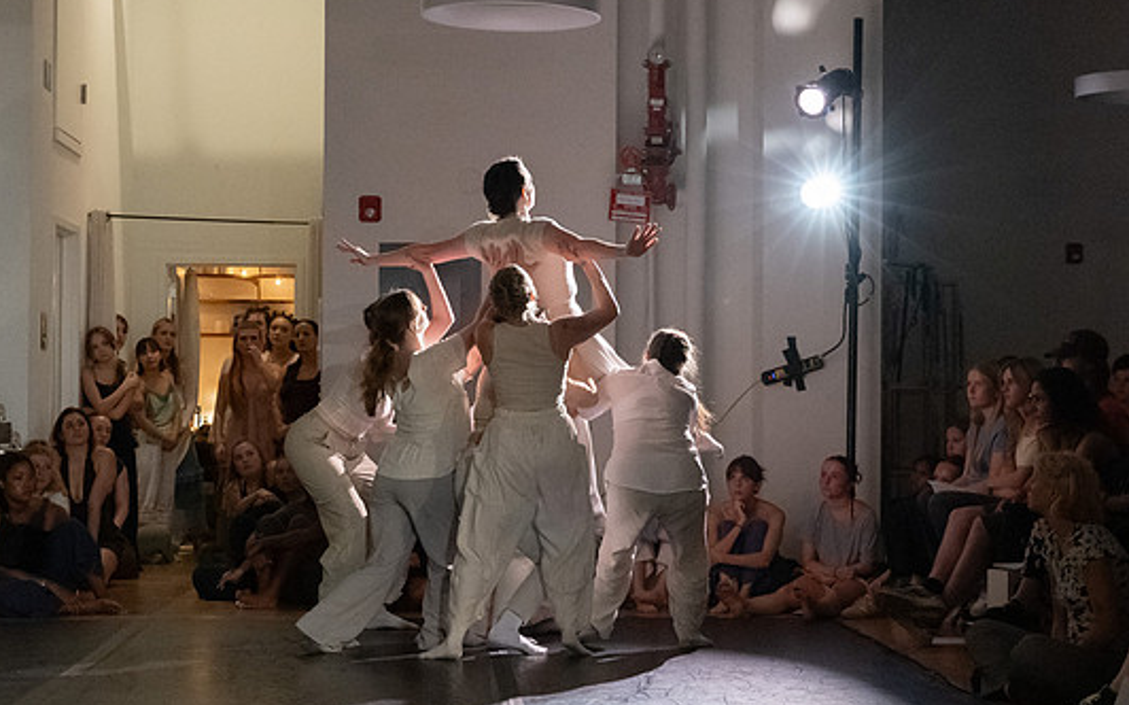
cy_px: 361
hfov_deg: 25.5
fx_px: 2491
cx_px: 702
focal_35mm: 81
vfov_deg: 16.1
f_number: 3.5
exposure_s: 1/400
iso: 6400
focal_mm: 49
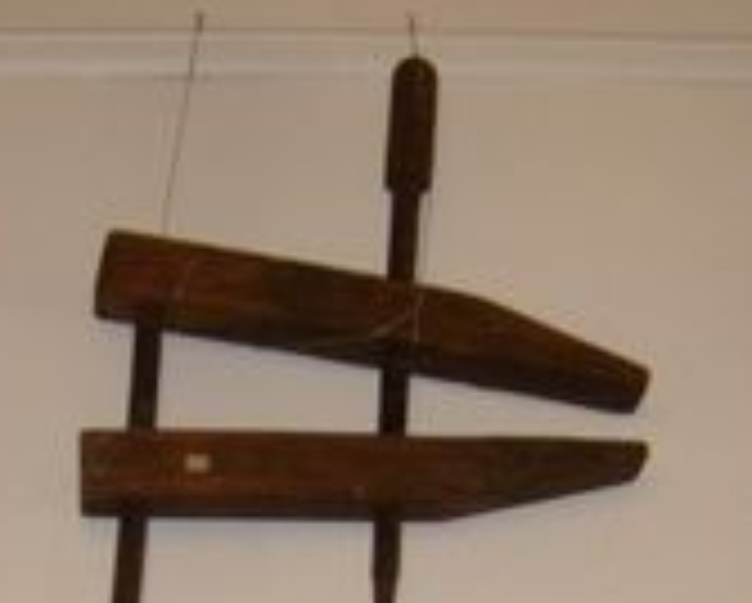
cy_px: 810
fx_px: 2429
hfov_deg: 17.6
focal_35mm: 109
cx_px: 344
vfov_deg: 13.6
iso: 100
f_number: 2.8
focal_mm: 5.8
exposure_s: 1/45
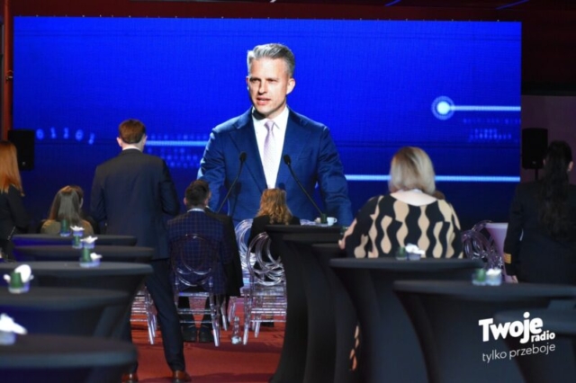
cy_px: 192
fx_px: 2519
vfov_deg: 8.7
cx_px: 288
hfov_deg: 13.0
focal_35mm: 158
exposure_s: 1/160
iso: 3200
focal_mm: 105
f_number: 4.8
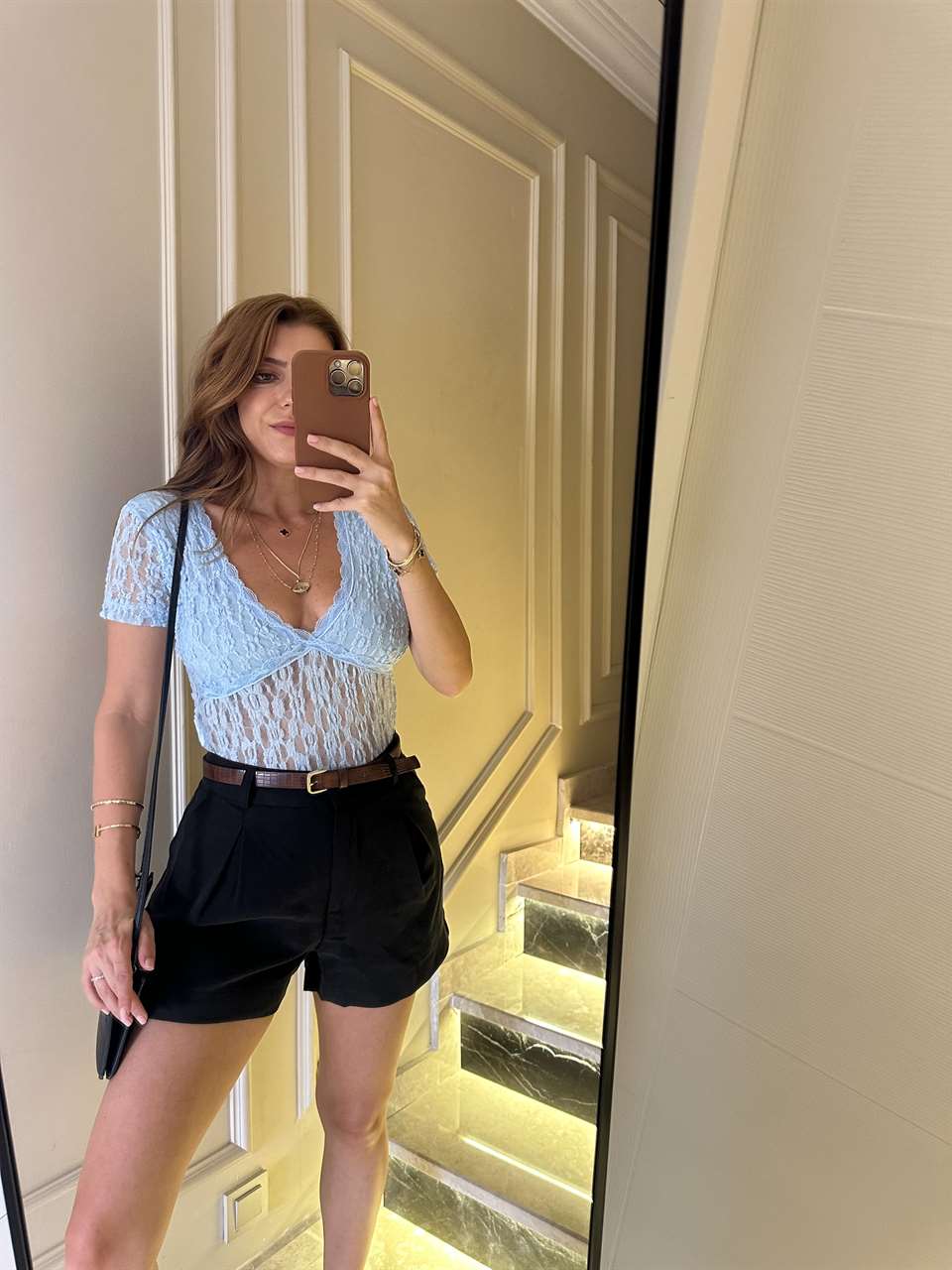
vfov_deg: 71.6
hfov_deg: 56.8
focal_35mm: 24
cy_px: 635
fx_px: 880
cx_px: 476
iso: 320
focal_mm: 6.86
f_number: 1.78
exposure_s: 1/60
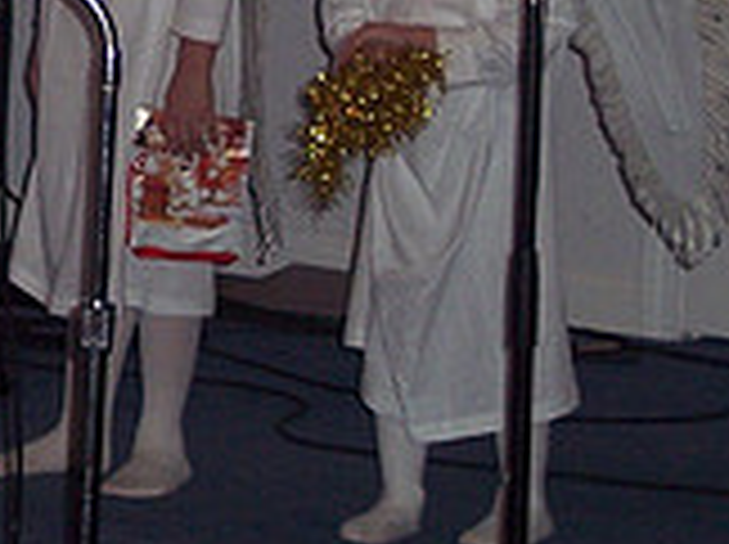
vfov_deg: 5.2
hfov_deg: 6.9
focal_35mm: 280
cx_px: -486
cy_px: -330
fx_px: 5888
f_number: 4
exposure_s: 1/90
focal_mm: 16
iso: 140
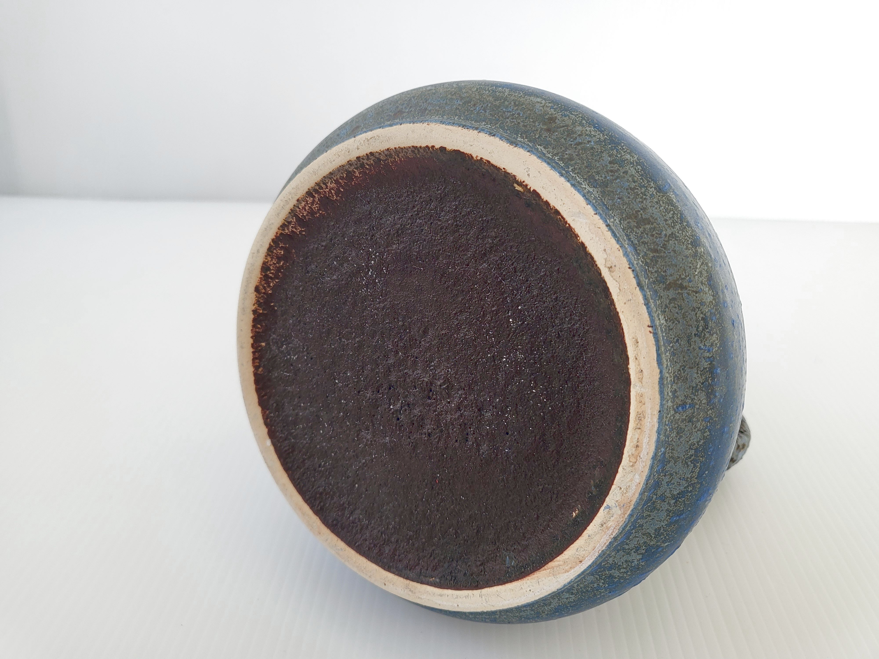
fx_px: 660
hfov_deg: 67.3
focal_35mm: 26
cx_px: 440
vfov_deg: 53.1
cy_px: 330
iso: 50
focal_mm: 4.25
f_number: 1.8
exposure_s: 1/108
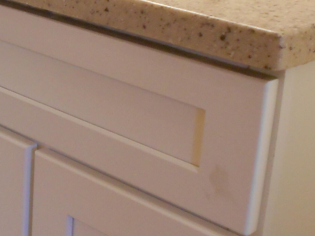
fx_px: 801
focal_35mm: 88
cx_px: -39
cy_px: 76
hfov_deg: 21.1
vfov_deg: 16.7
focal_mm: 5.8
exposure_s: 1/30
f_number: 3.6
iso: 250
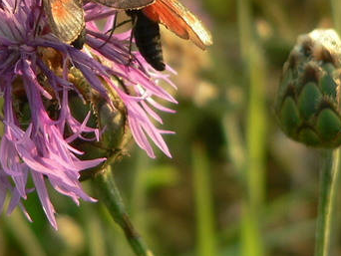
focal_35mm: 157
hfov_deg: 12.5
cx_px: 85
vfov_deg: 9.4
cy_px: 22
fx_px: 1548
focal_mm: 10.5
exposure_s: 1/160
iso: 80
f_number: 2.8
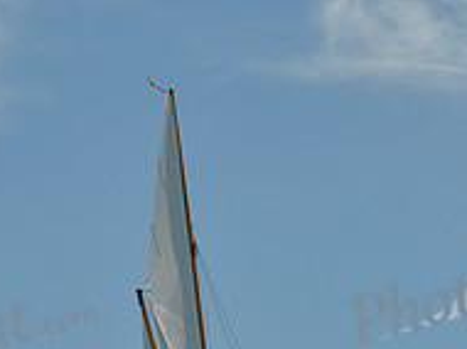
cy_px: 671
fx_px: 2776
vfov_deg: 7.0
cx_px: 225
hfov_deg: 9.6
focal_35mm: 206
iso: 280
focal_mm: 70
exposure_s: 1/1600
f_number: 10
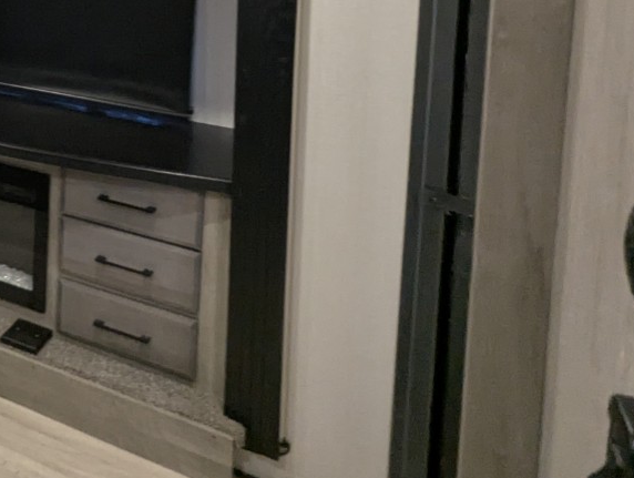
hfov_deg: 40.4
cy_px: -41
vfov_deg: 32.7
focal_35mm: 39
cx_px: -30
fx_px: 715
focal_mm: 2.35
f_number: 2.2
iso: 365
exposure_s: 1/50
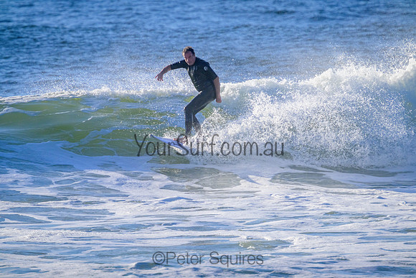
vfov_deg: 1.7
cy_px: 139
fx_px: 9246
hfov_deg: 2.6
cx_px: 208
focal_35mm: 800
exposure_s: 1/2000
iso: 900
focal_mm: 800
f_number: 11
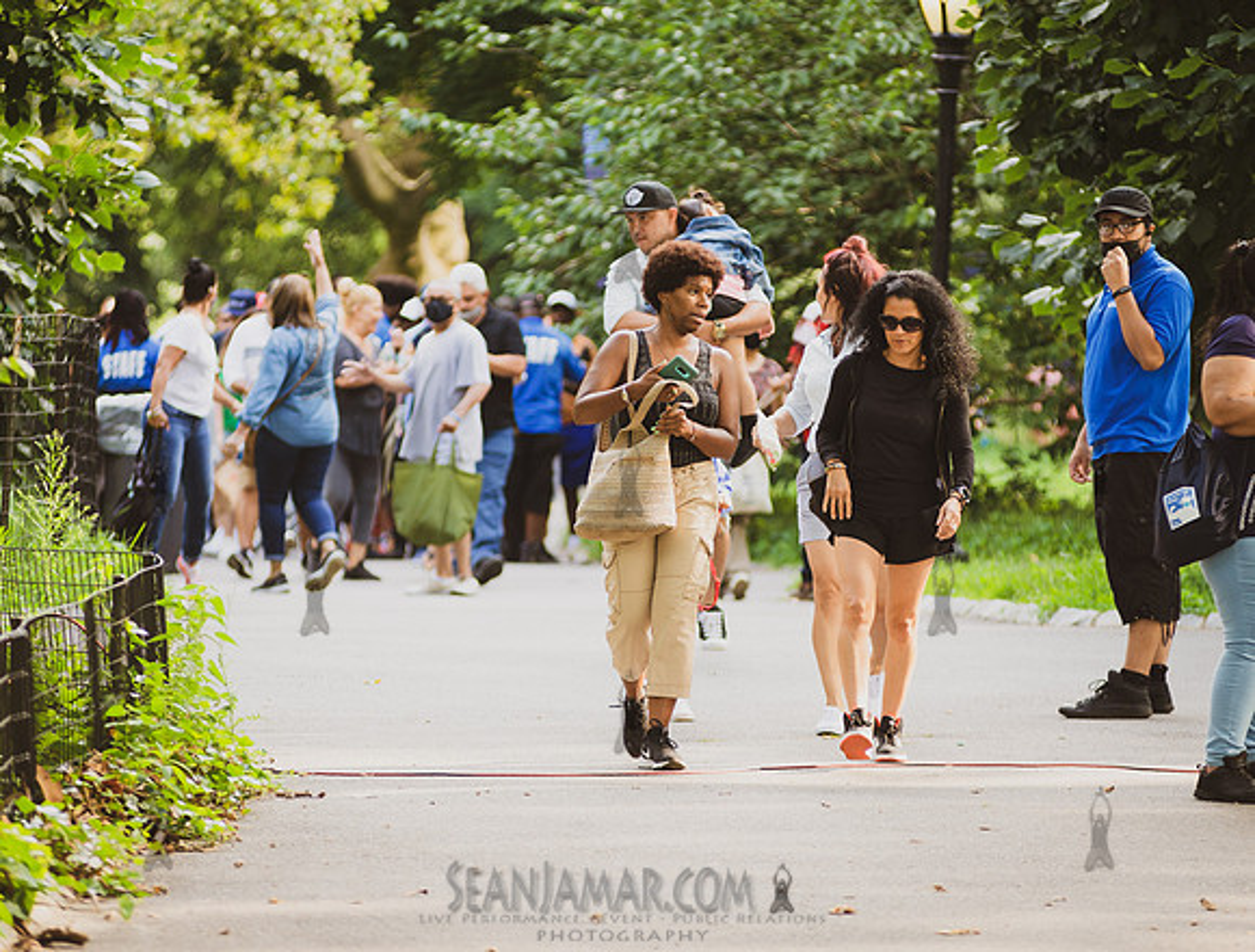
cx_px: 701
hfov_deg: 8.8
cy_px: 476
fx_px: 8159
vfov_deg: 6.7
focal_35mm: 224
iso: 500
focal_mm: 185
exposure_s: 1/400
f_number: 4
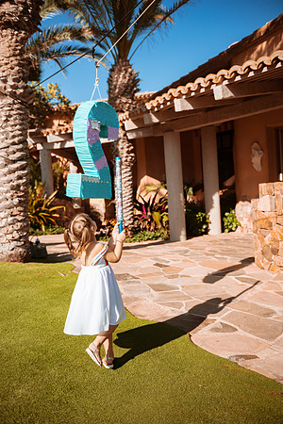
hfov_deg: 37.9
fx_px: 413
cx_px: 142
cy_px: 212
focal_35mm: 35
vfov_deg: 54.4
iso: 100
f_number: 2.8
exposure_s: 1/5000
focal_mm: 35
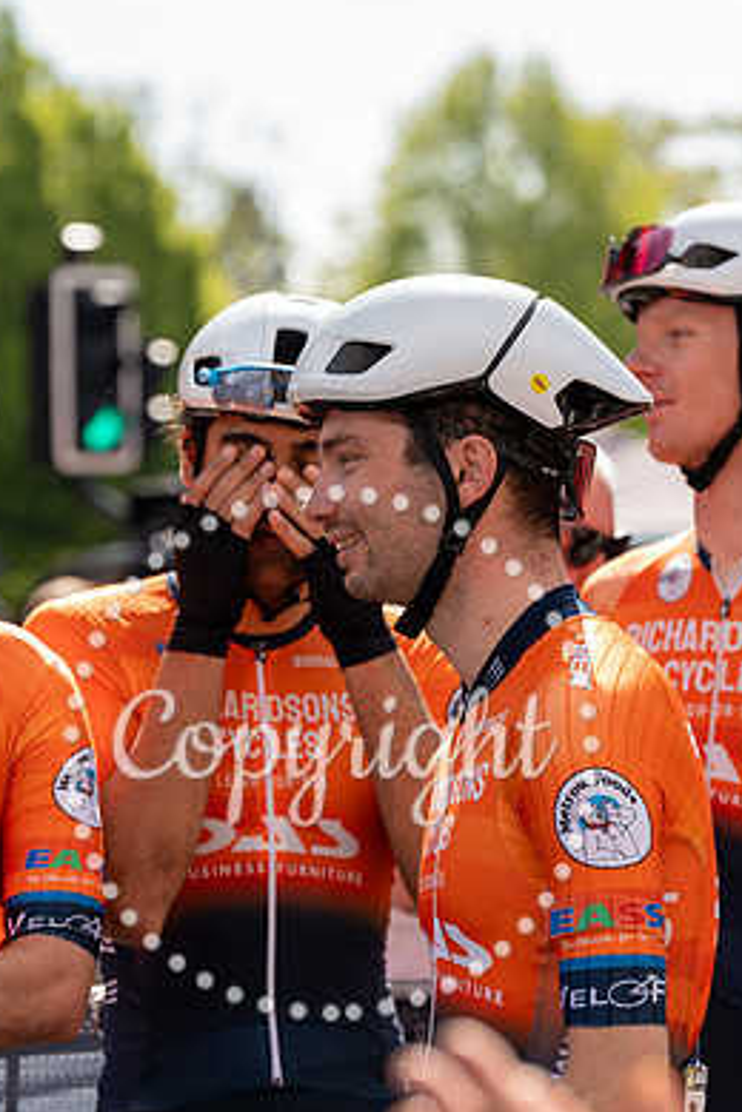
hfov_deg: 8.7
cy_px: 510
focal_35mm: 158
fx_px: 4884
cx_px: 385
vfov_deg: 13.0
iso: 500
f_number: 5.6
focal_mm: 137
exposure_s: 1/1000
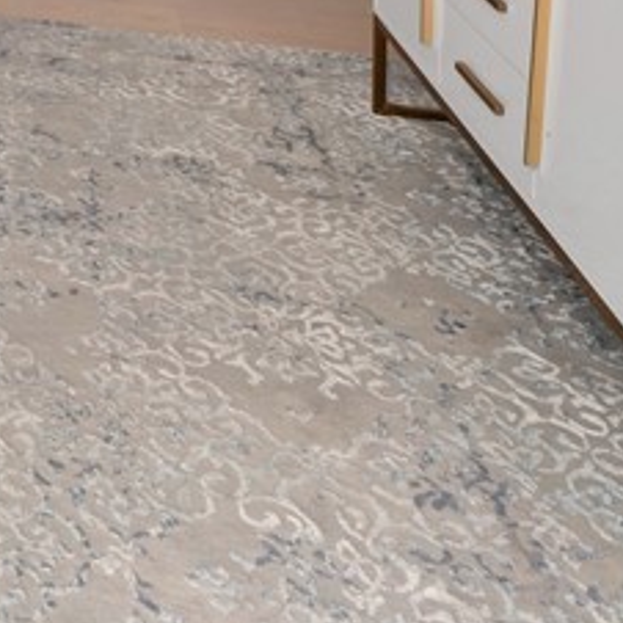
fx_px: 1140
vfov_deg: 22.4
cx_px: -345
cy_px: -411
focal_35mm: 56
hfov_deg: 23.5
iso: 200
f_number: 7.1
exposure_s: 1/10
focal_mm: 7
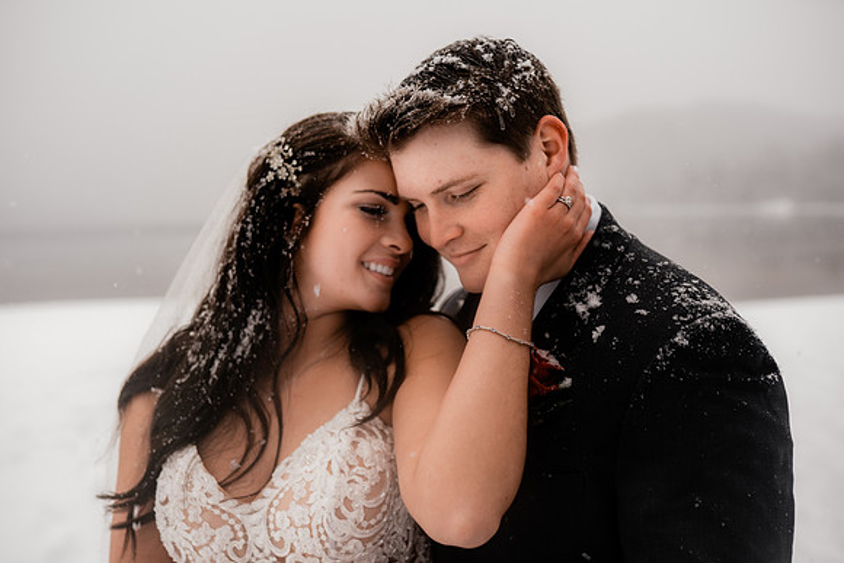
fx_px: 821
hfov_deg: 54.4
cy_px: 282
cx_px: 422
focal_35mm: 35
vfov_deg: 37.9
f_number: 2.5
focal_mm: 35
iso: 100
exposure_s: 1/200
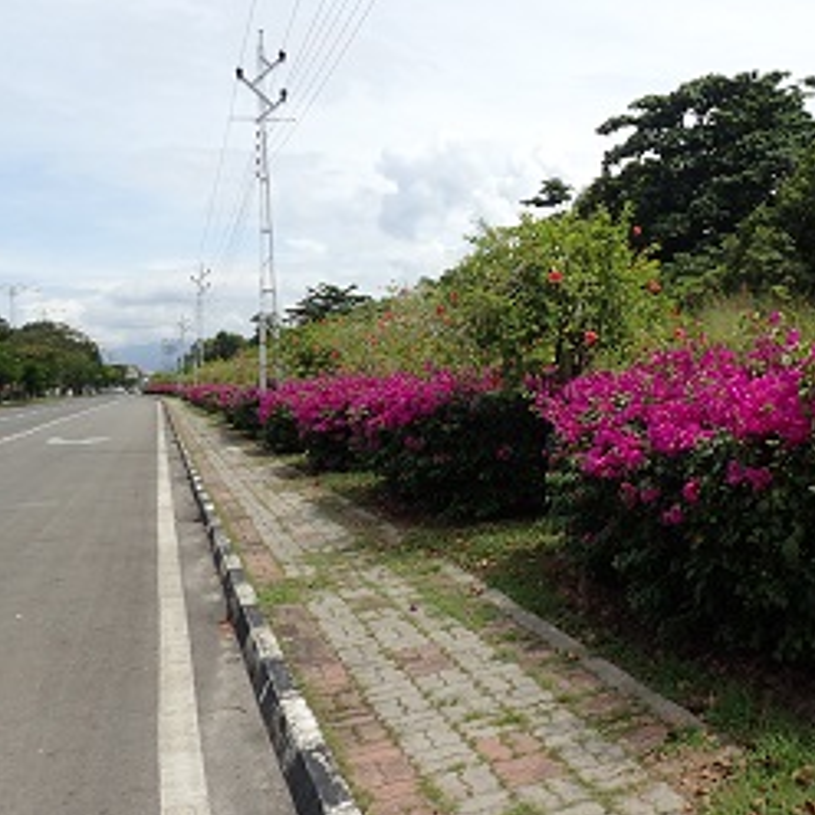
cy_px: 319
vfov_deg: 44.6
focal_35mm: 37
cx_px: 621
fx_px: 986
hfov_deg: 43.3
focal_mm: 4.5
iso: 100
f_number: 8
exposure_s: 1/200
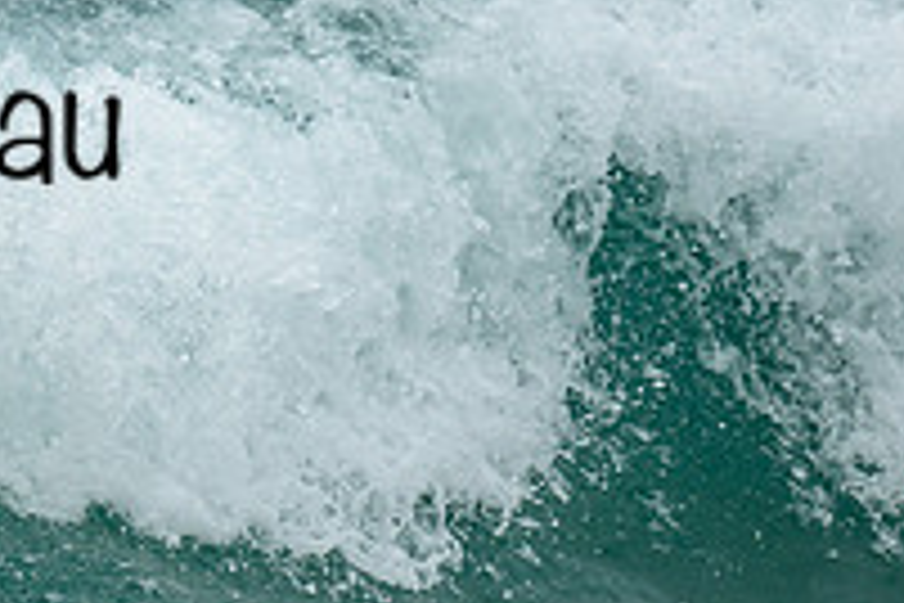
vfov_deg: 0.4
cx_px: -781
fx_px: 79370
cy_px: 260
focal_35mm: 3161
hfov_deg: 0.7
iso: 180
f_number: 6.3
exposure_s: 1/2000
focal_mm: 800
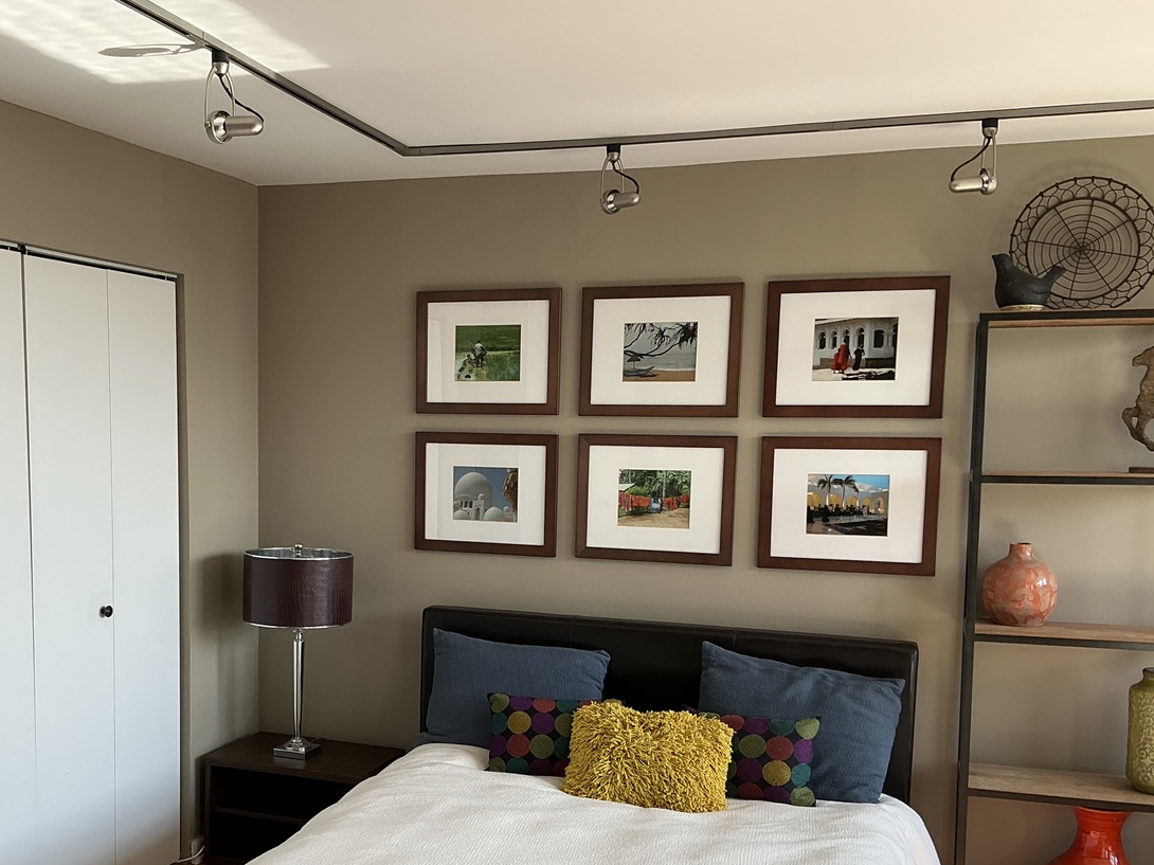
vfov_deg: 38.4
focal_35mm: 37
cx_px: 428
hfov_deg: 49.6
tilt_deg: -5.6
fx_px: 1233
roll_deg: -0.7
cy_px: 553
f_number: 1.8
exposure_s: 1/122
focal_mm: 3
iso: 20
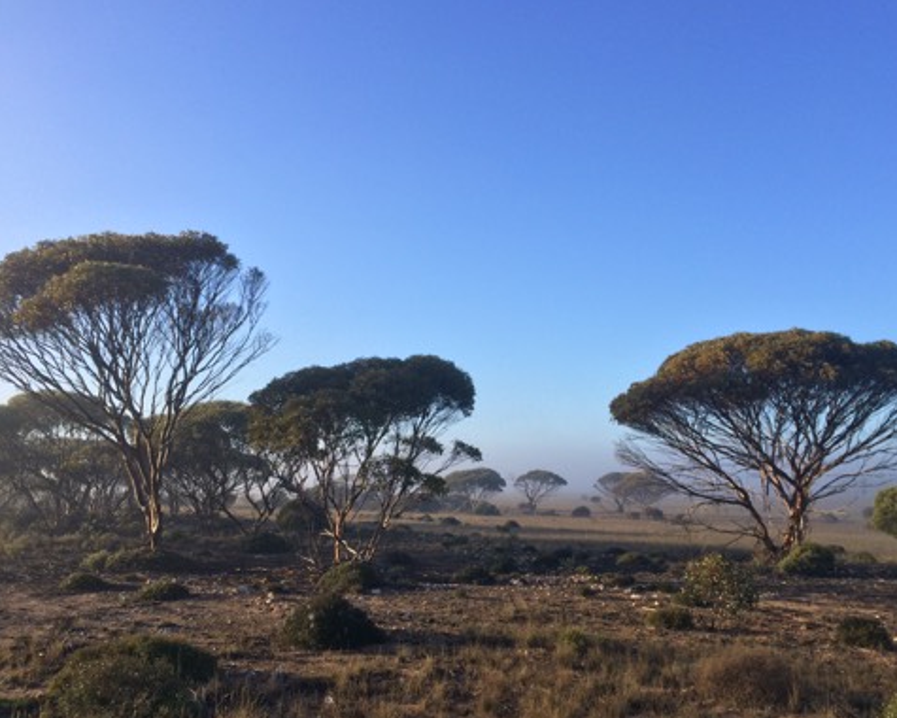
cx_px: 489
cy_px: 361
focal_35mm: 31
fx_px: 823
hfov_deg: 57.1
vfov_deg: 47.1
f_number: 2.2
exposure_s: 1/1140
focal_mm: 4.15
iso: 32
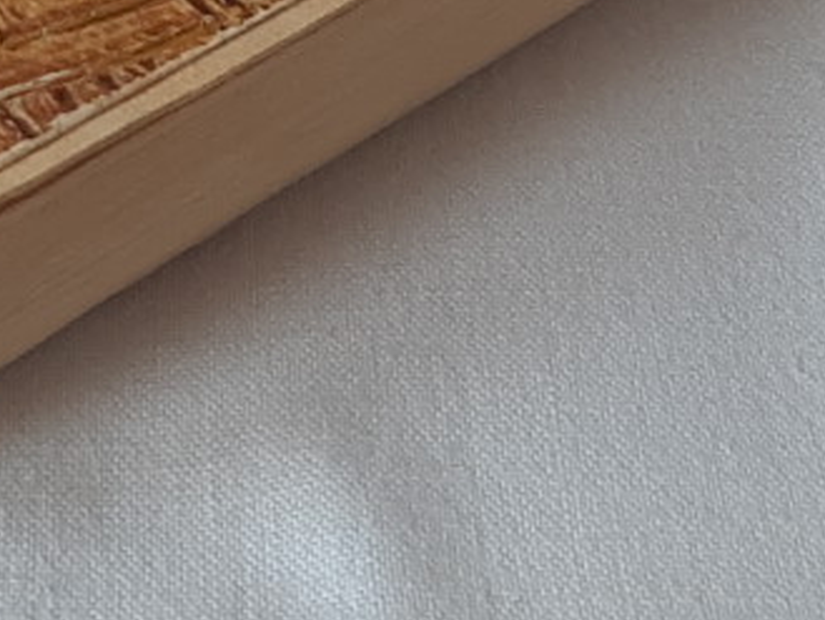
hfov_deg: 23.1
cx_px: 243
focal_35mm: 84
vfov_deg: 16.0
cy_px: -341
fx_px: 2003
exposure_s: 1/100
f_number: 1.7
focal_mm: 3.93
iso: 182
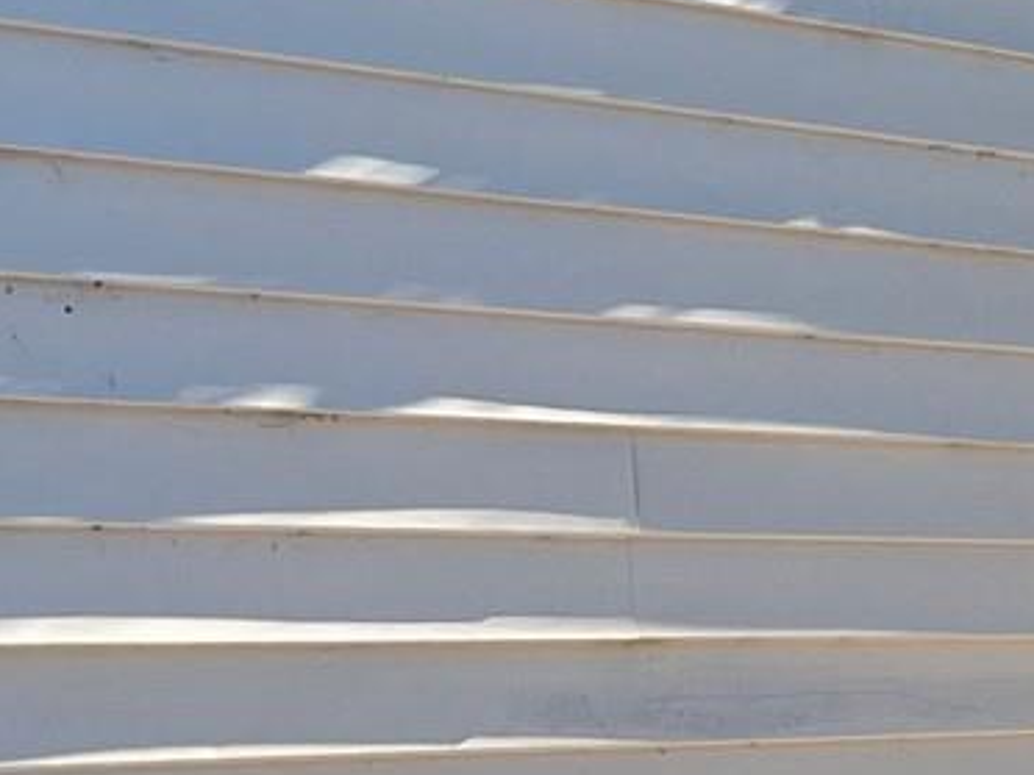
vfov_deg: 10.2
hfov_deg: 12.8
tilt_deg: -5.5
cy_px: 894
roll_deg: -0.7
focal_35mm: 143
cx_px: 1729
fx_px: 4271
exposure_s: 1/1079
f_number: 1.5
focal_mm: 5.7
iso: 50
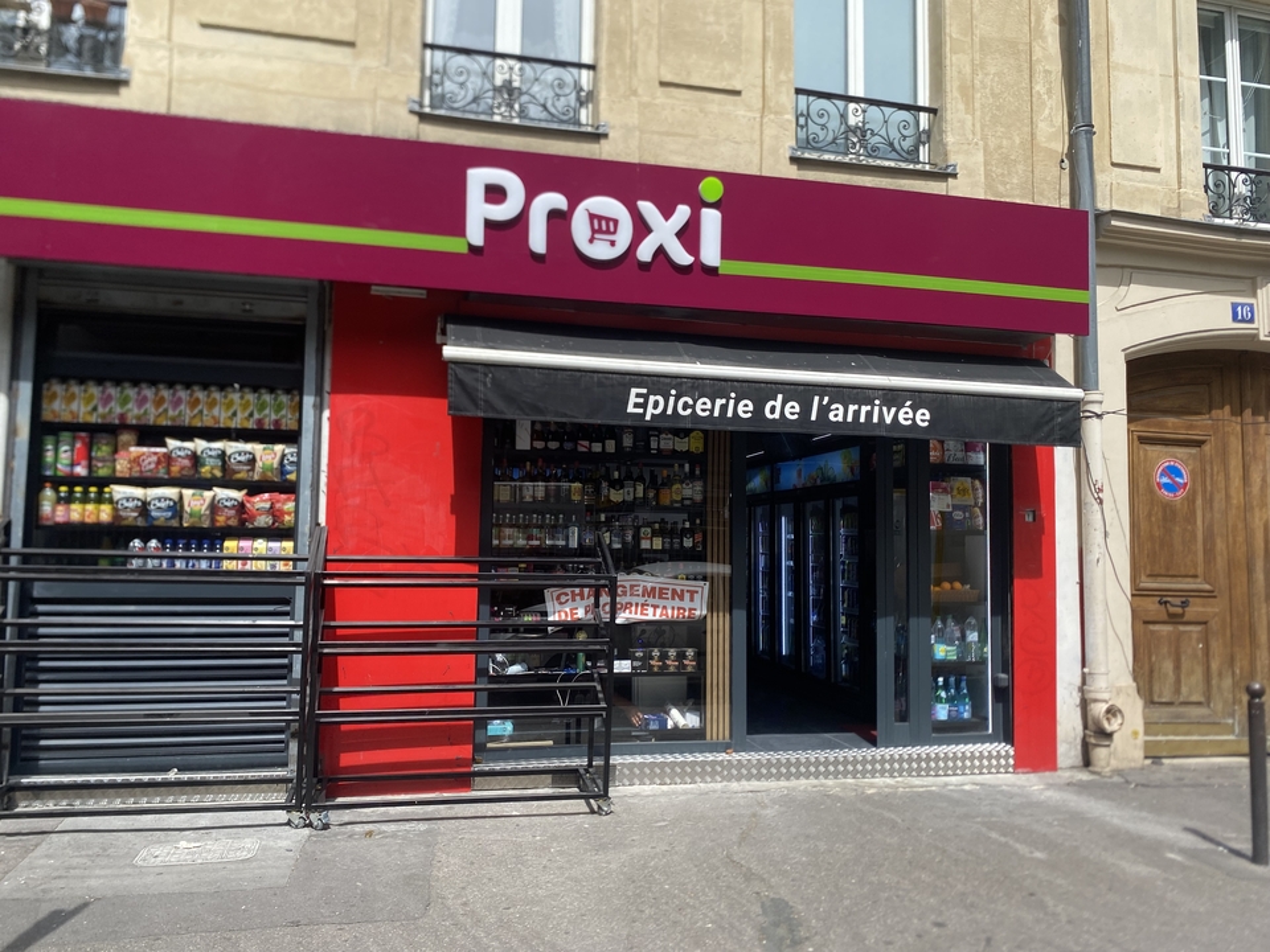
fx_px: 954
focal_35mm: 26
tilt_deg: +4.8
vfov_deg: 53.1
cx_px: 635
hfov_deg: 67.3
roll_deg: -0.6
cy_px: 476
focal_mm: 4.25
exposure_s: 1/1754
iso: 32
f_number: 1.8
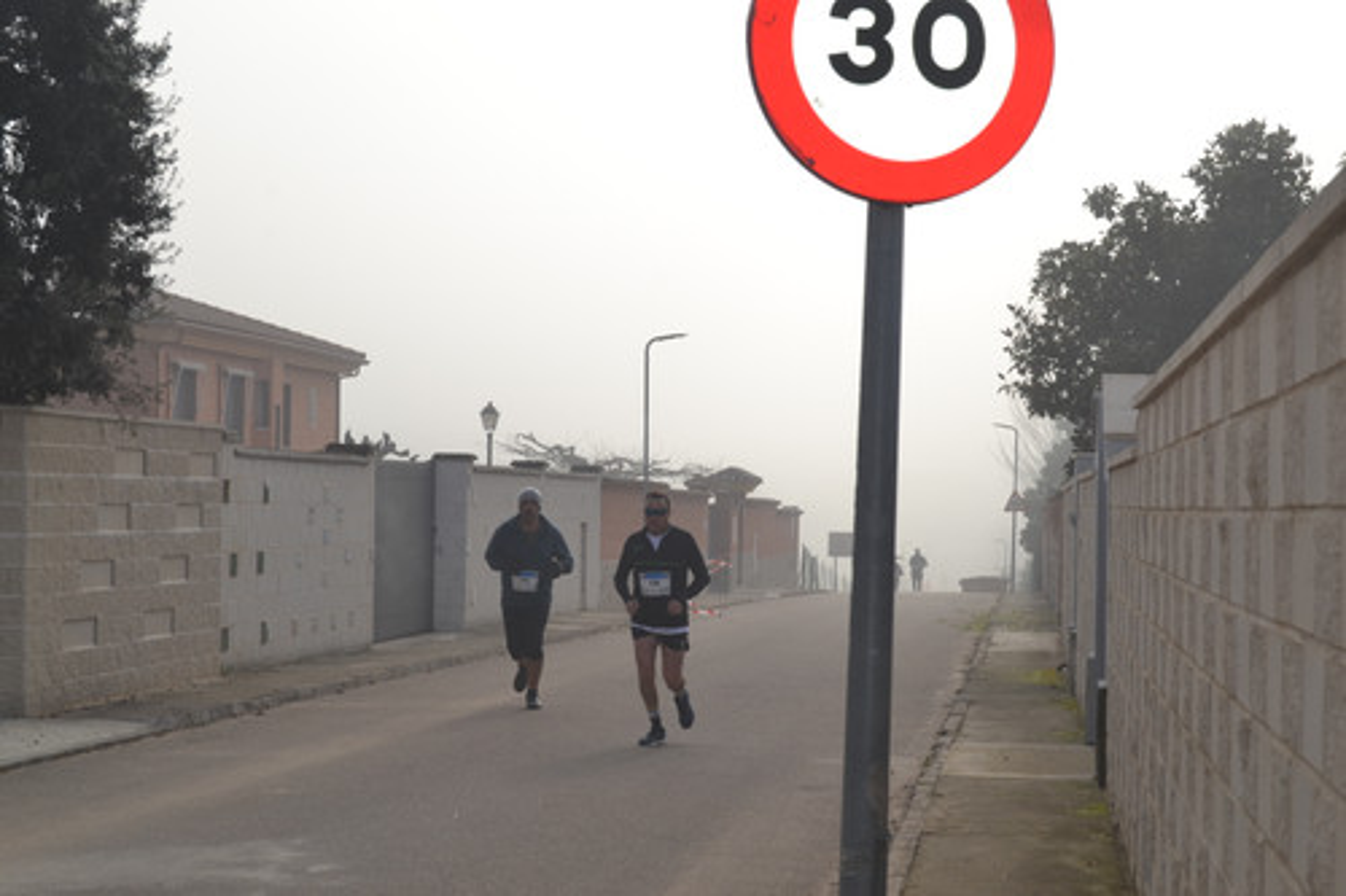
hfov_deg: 26.0
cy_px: 448
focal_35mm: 78
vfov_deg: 17.5
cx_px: 673
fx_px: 2915
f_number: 13
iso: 100
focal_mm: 52
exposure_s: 1/200
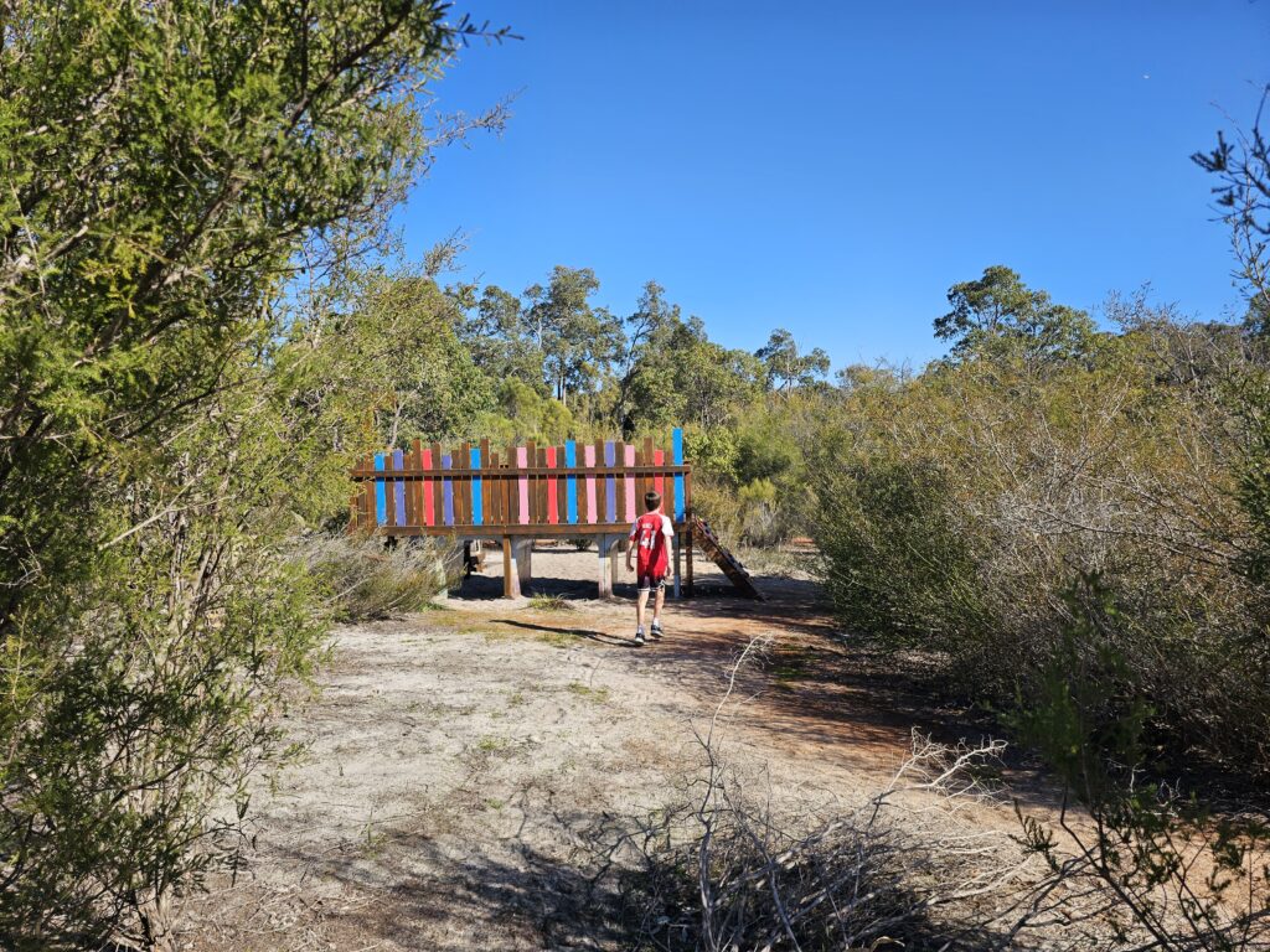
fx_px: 844
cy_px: 476
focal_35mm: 23
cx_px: 635
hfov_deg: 73.9
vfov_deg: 58.9
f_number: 1.7
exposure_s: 1/611
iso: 10
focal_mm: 6.3
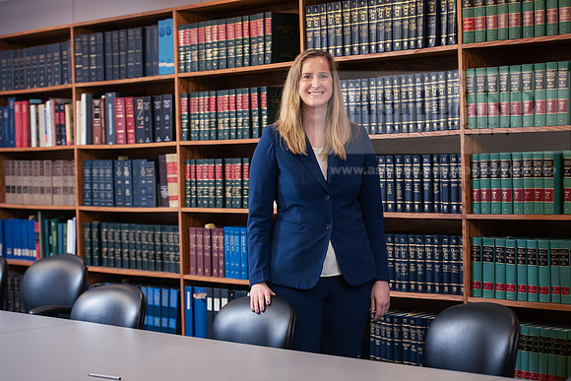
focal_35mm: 80
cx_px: 286
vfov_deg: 17.1
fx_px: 1269
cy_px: 190
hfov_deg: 25.4
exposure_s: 1/125
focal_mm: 80
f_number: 3.5
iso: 1000
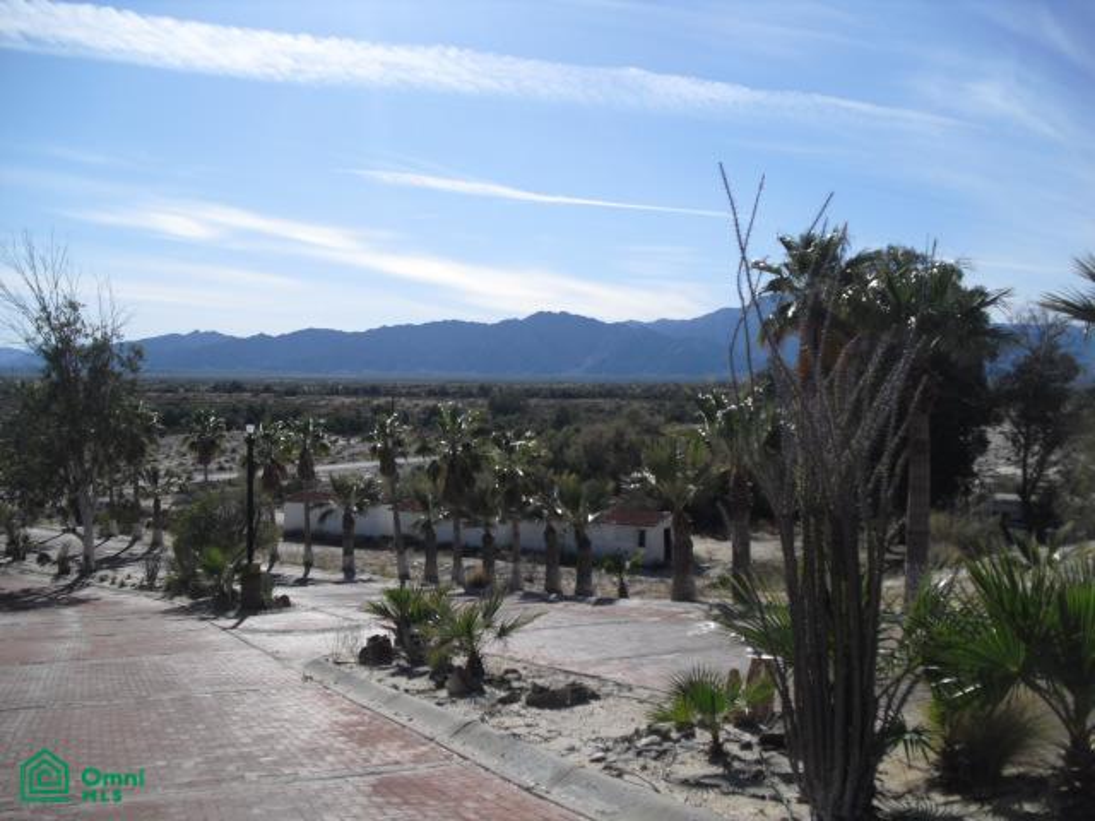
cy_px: 410
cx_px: 548
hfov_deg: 51.4
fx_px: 1139
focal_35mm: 36
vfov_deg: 39.7
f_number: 7.8
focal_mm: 6.3
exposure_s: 1/250
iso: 64
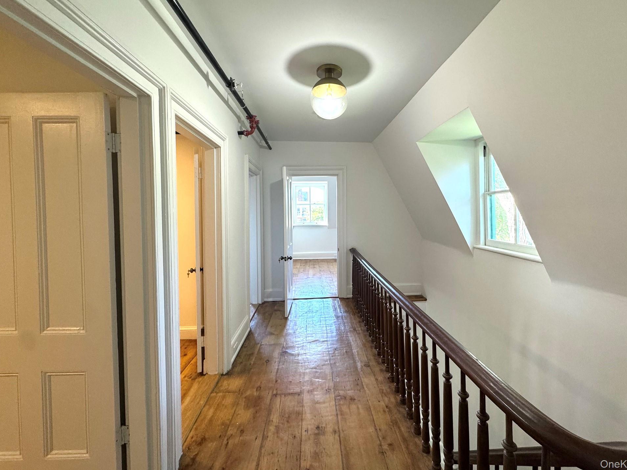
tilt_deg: -2.3
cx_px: 331
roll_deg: +0.3
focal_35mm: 15
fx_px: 272
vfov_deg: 81.7
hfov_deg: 98.1
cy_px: 220
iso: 200
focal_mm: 2.22
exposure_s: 1/120
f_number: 2.2
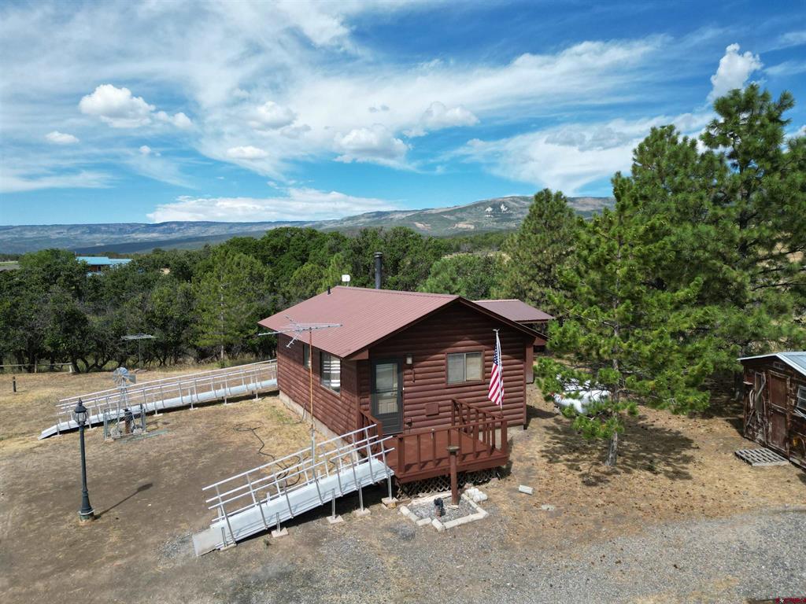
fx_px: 559
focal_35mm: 24
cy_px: 302
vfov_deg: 56.8
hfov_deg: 71.6
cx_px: 403
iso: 120
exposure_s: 1/3000
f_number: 1.7
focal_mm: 6.72
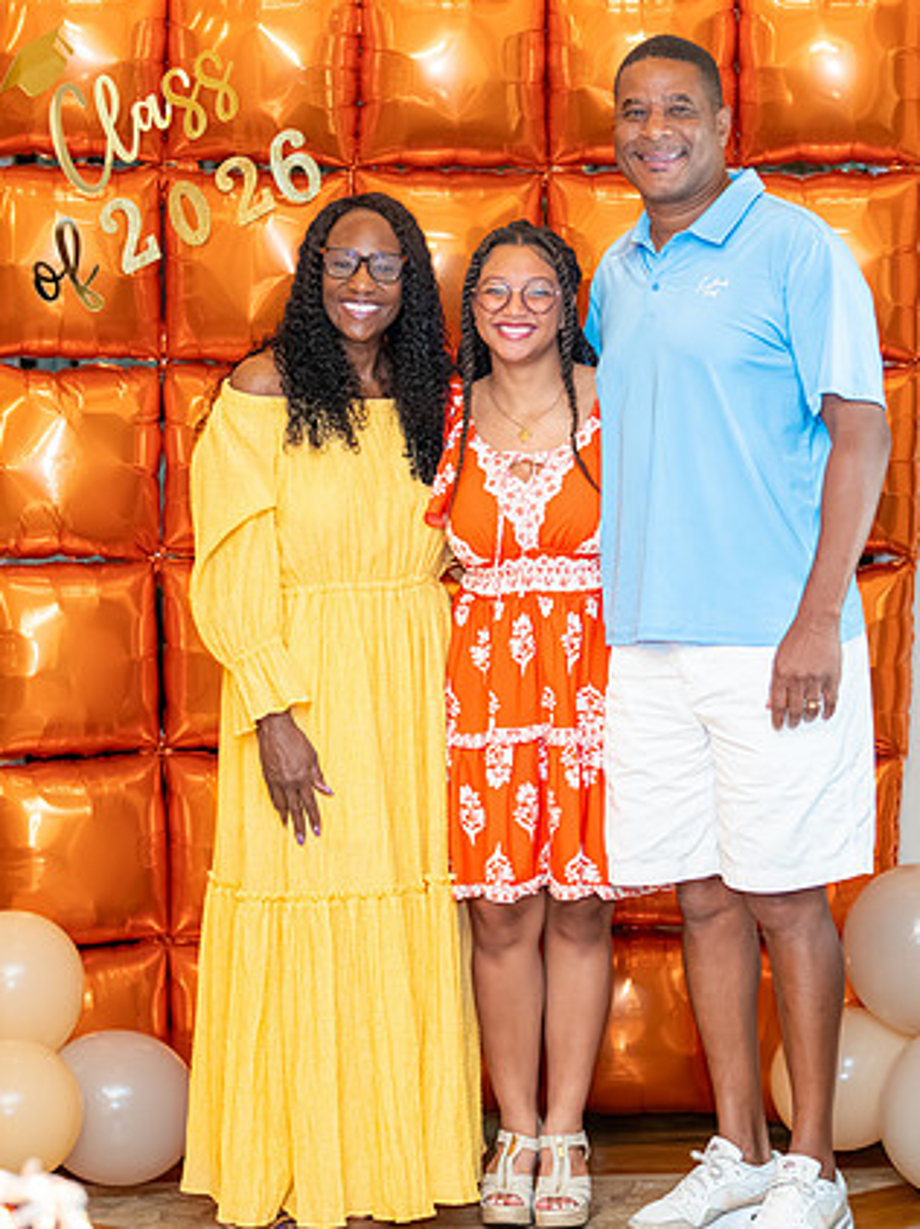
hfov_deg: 16.4
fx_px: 3193
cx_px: 618
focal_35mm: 90
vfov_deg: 21.8
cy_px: 626
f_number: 1.2
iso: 1000
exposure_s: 1/400
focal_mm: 50
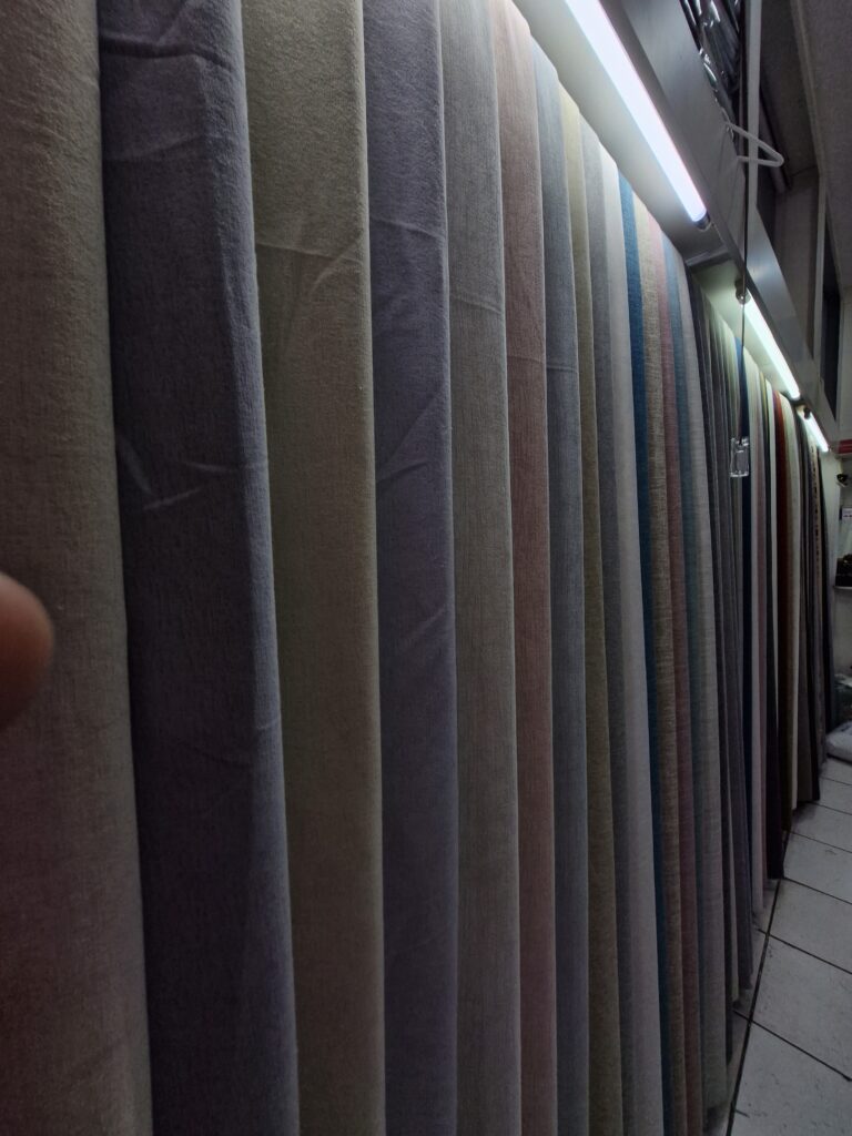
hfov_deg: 89.9
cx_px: 426
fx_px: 427
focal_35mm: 13
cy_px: 568
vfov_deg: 106.2
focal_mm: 1.74
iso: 50
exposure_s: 1/211
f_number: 2.2
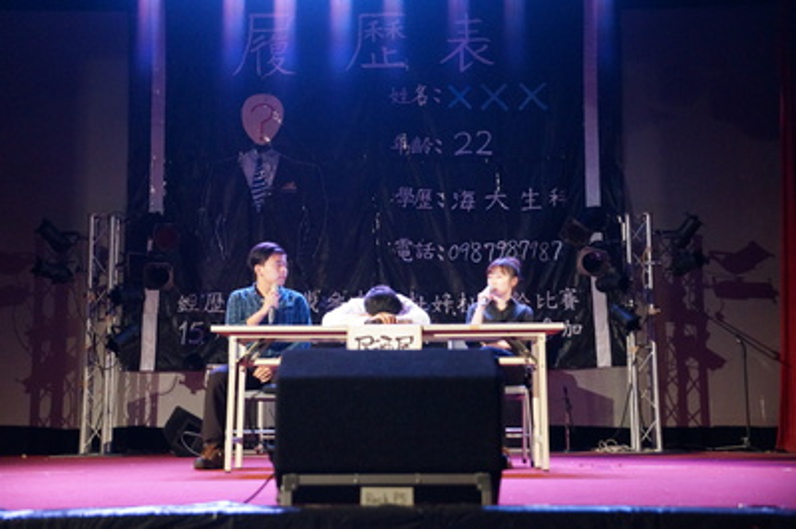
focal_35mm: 52
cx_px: 398
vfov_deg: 25.7
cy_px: 264
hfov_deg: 37.9
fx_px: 1160
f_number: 4.5
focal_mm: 35
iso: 3200
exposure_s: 1/60
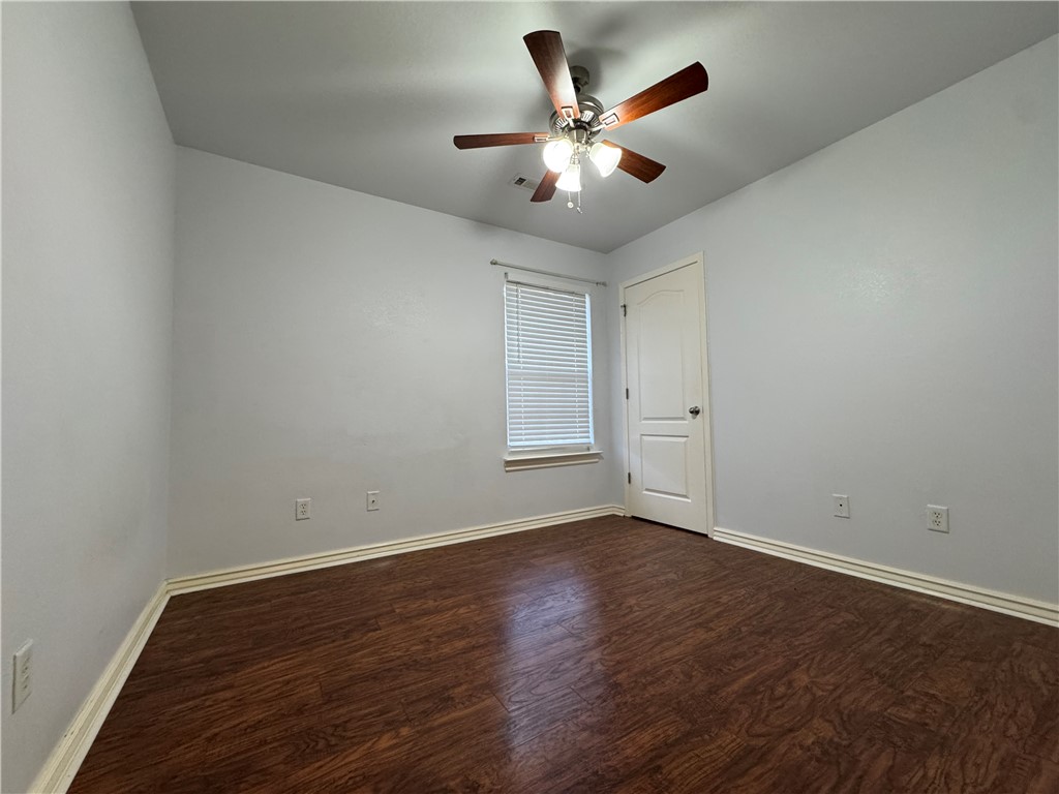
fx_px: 428
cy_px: 397
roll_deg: +1.2
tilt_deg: +3.1
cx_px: 530
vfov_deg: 85.7
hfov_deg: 102.1
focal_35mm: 14
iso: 320
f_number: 2.2
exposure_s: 1/120
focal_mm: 2.22
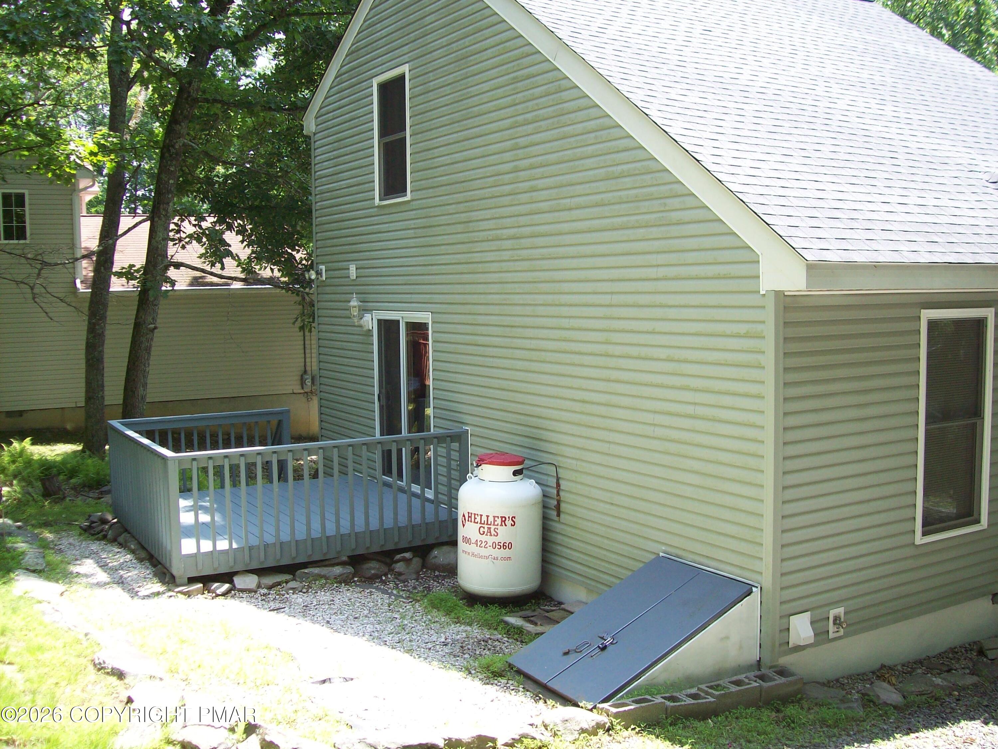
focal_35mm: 36
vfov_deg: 39.7
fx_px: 1038
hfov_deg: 51.4
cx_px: 499
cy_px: 374
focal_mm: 6
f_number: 2.7
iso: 80
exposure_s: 1/166
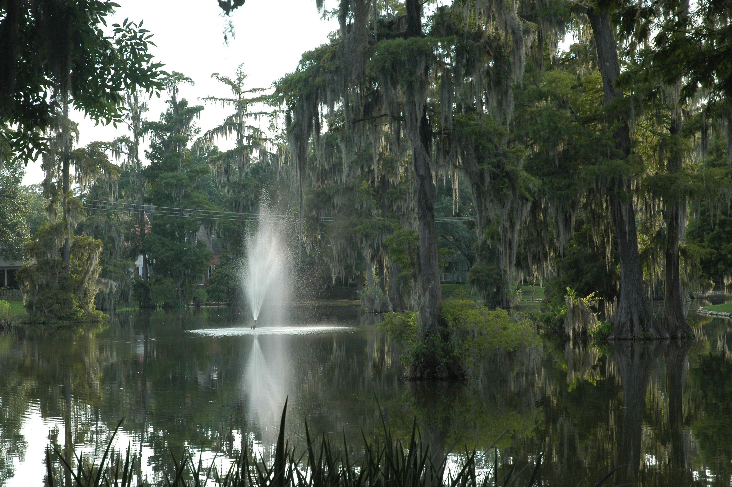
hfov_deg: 24.6
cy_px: 244
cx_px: 366
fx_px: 1676
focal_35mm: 82
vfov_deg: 16.5
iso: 400
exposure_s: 1/100
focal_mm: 55
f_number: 9
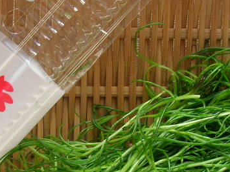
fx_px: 651
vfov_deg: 15.1
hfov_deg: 19.9
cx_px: 54
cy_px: 113
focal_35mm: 98
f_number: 4.9
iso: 50
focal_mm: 5.7
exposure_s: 1/47.4
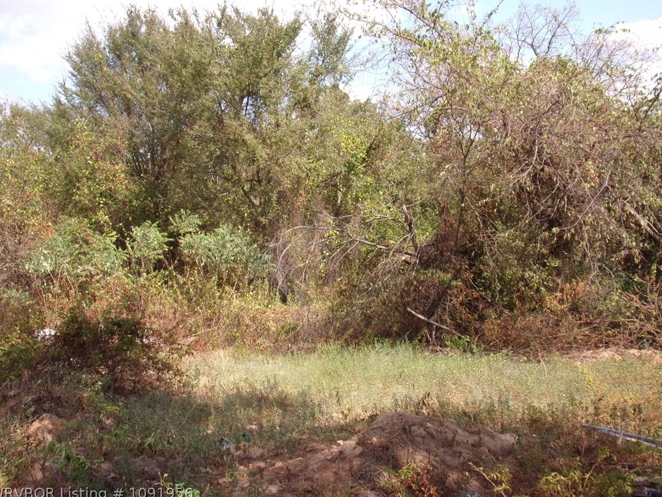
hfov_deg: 46.8
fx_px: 765
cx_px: 326
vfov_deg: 36.0
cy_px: 249
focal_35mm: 40
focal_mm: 7
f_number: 3.9
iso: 80
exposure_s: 1/350
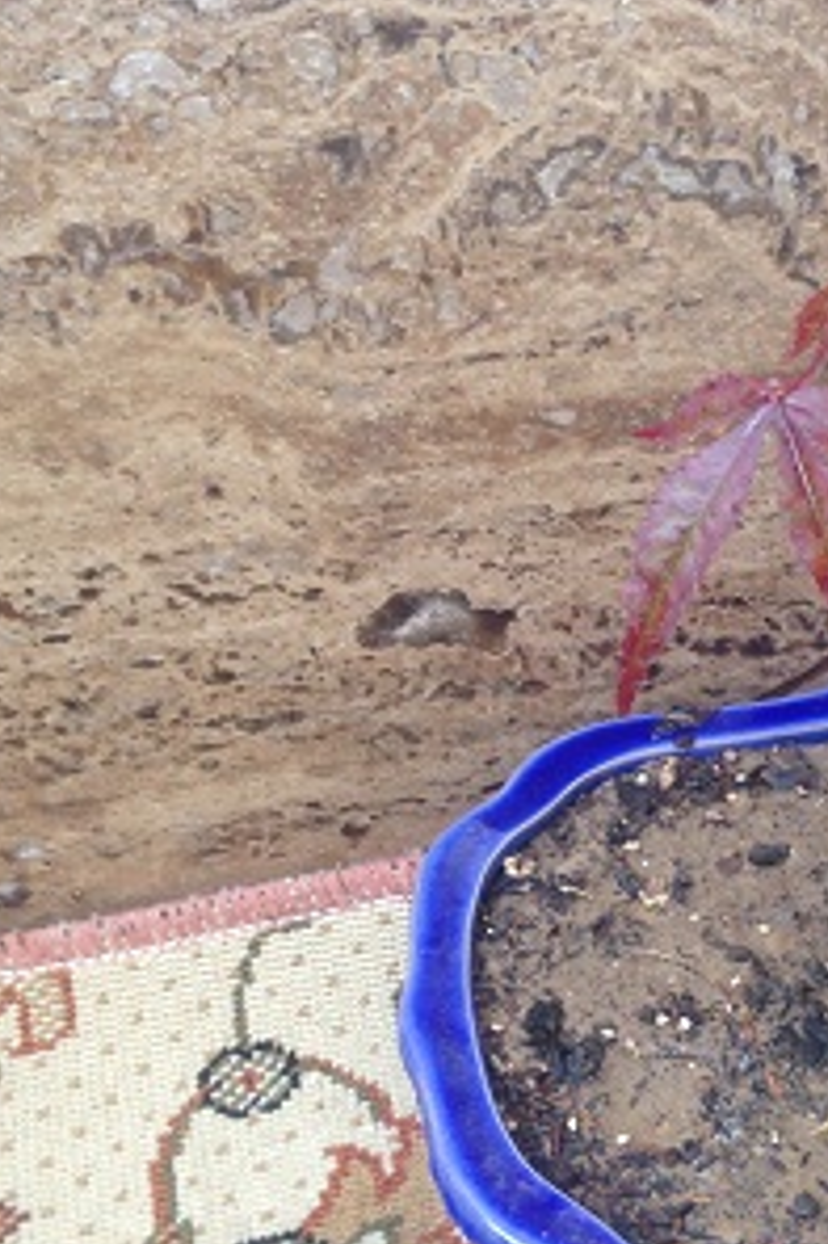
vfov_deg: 34.5
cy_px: 704
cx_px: 715
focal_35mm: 58
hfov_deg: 22.9
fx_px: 2003
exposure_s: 1/20
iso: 64
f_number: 2.4
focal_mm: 4.12
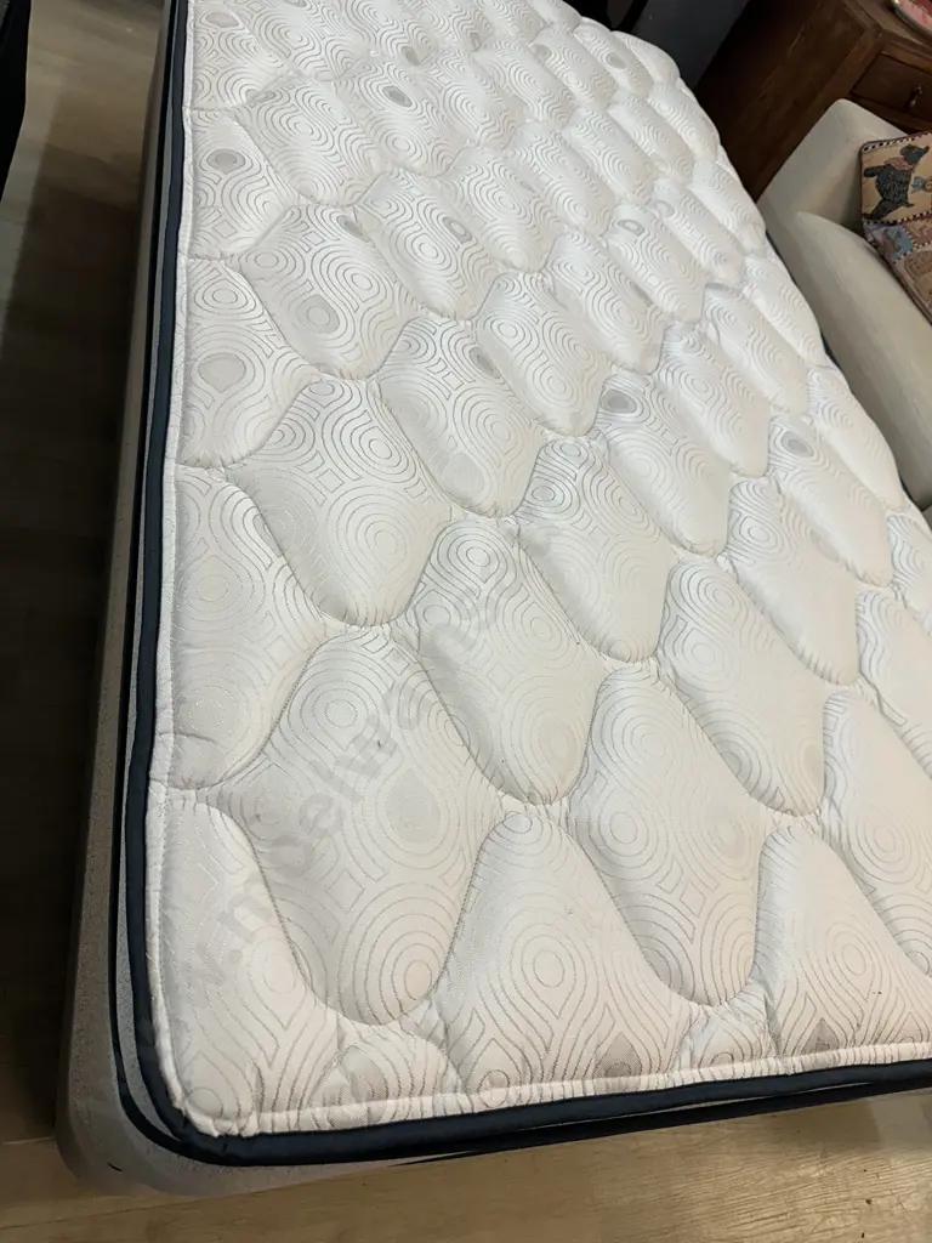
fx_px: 862
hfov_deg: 56.8
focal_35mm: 24
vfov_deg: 71.6
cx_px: 466
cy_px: 622
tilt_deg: -47.0
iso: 100
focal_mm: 6.86
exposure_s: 1/100
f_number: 1.78
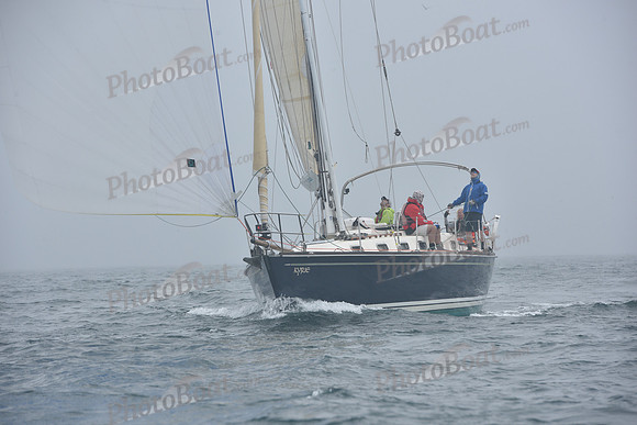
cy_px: 212
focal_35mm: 200
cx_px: 318
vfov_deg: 6.9
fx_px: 3540
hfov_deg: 10.3
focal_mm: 200
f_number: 9
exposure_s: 1/800
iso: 250
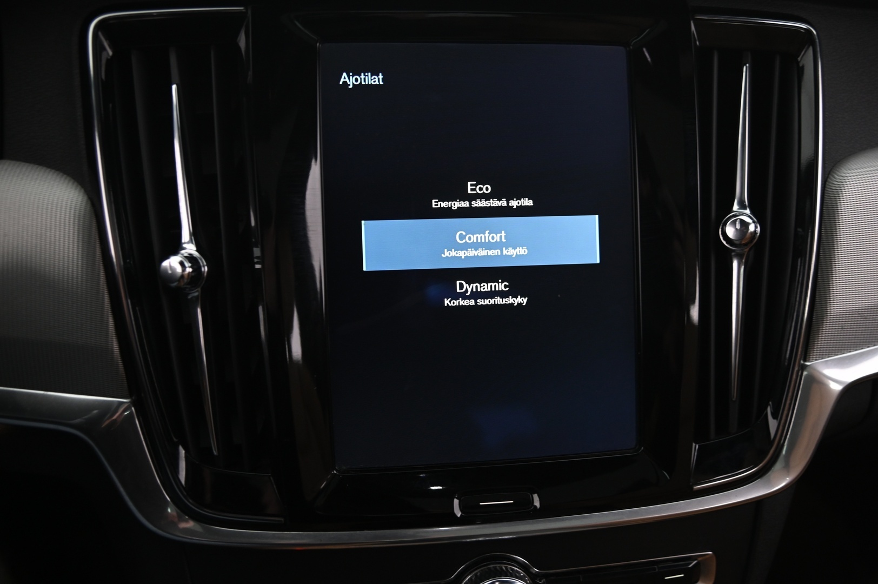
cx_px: 439
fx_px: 853
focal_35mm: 35
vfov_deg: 37.8
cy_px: 292
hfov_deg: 54.5
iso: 2000
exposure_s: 1/20
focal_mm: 35
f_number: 4
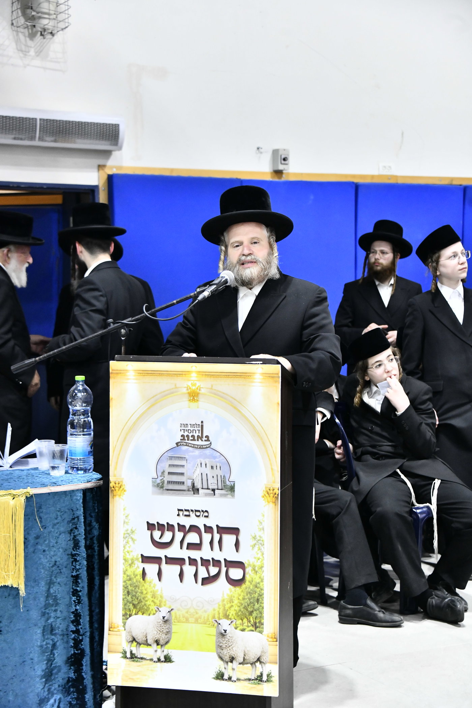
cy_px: 354
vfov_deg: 29.7
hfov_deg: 20.0
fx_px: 1337
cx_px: 236
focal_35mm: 68
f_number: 5
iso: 2500
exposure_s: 1/250
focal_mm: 68
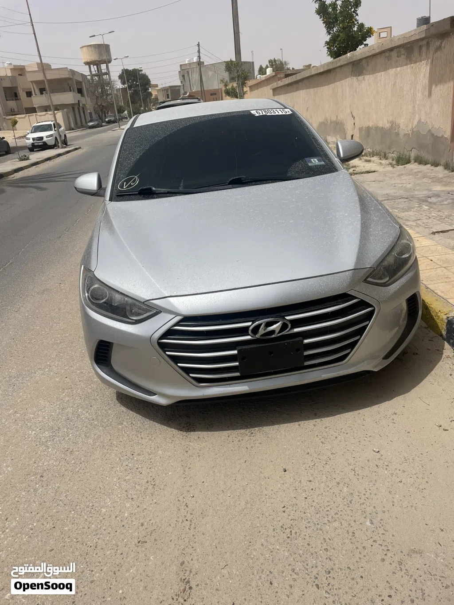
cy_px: 302
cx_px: 227
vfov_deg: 67.3
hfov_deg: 53.1
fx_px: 455
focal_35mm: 26
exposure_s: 1/8403
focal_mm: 4.2
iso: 32
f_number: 1.6
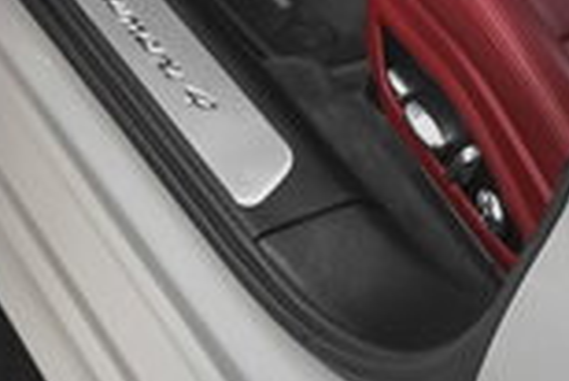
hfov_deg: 13.4
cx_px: -113
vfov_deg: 8.6
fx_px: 2357
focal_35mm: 149
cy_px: -448
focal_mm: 20
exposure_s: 1/125
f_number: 3.5
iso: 1600
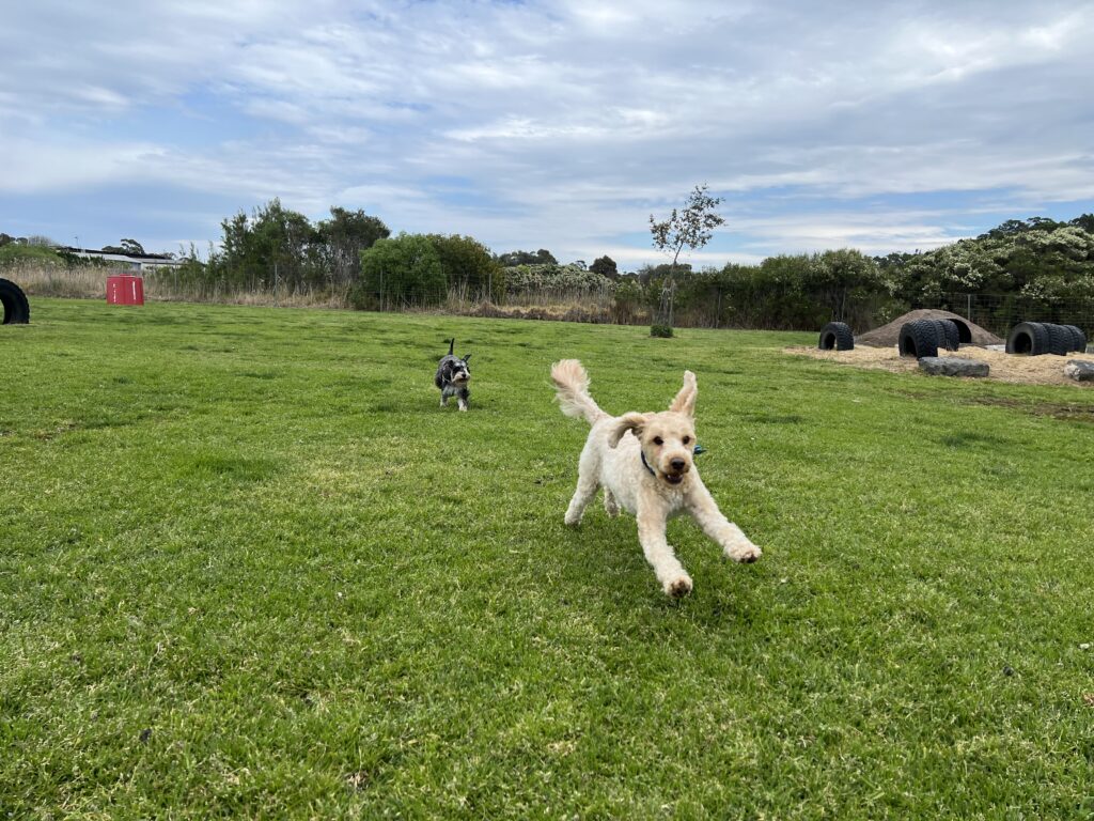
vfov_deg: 53.1
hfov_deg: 67.3
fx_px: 822
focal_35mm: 26
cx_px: 547
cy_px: 410
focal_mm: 5.7
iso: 50
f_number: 1.5
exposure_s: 1/3356
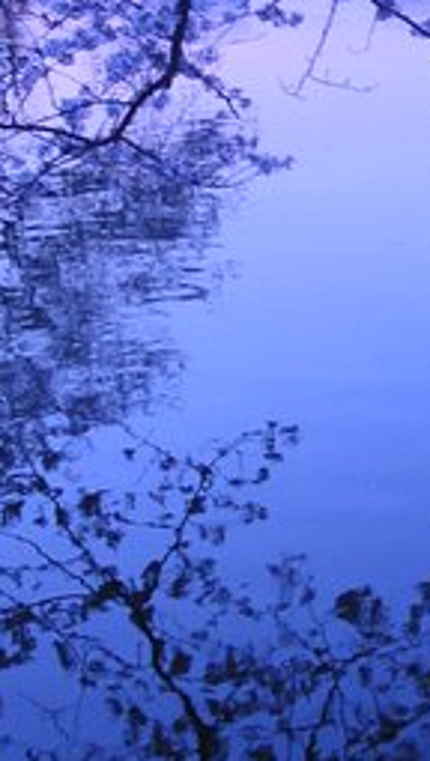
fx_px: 1677
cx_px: 379
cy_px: 361
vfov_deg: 25.6
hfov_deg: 14.5
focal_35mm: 83
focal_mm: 6
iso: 100
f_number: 2.8
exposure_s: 1/10
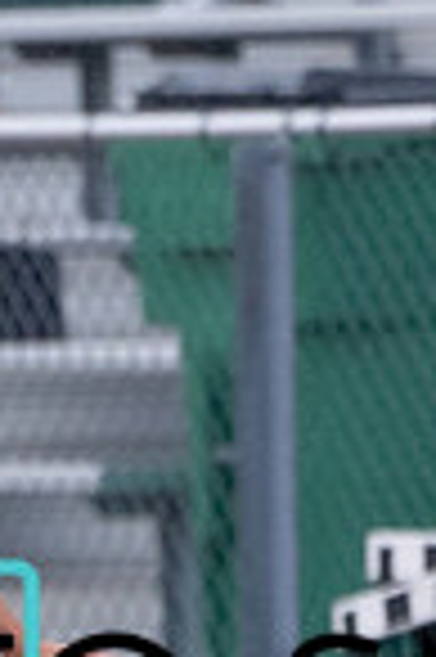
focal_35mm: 2831
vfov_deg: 0.7
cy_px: 904
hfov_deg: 0.5
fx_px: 51548
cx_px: -607
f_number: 5.6
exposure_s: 1/1250
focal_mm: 400
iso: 2000
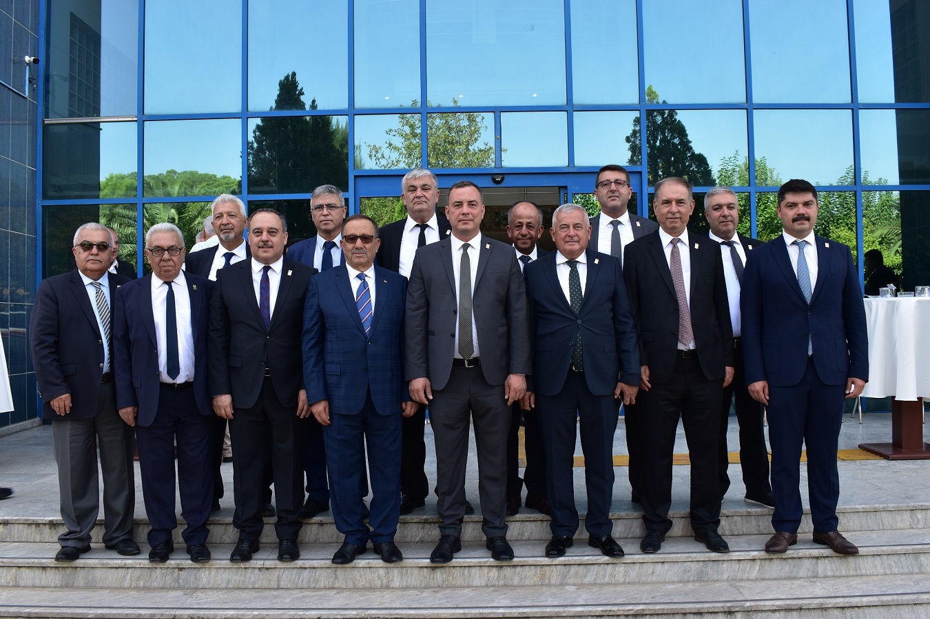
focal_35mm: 32
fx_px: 813
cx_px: 465
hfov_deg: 59.5
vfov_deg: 41.7
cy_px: 310
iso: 400
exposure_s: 1/80
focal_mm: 21
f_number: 9
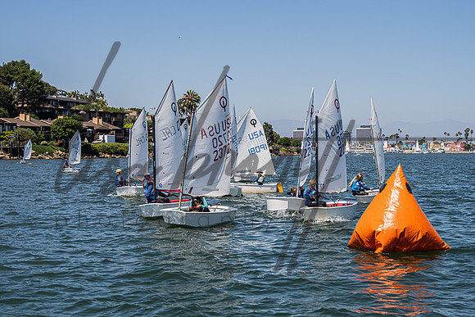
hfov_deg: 33.4
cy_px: 156
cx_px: 237
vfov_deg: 22.6
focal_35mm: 60
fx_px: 792
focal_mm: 44
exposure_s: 1/1000
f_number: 5.3
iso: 250
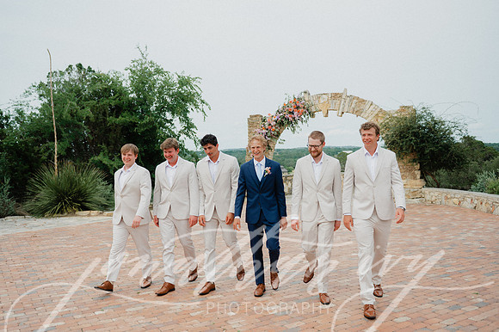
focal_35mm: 33
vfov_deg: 40.1
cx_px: 239
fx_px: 455
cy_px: 159
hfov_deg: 57.4
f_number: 2.8
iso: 400
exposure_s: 1/5000
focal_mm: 31
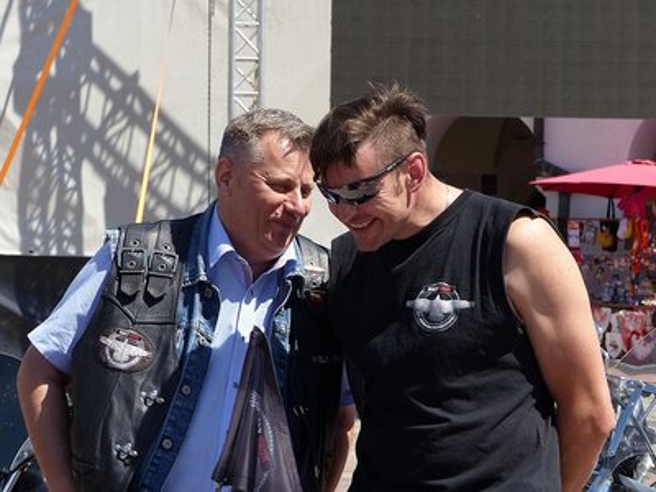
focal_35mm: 152
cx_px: 328
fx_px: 2881
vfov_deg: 9.8
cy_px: 246
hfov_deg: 13.0
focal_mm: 27.4
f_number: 4
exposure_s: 1/800
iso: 100
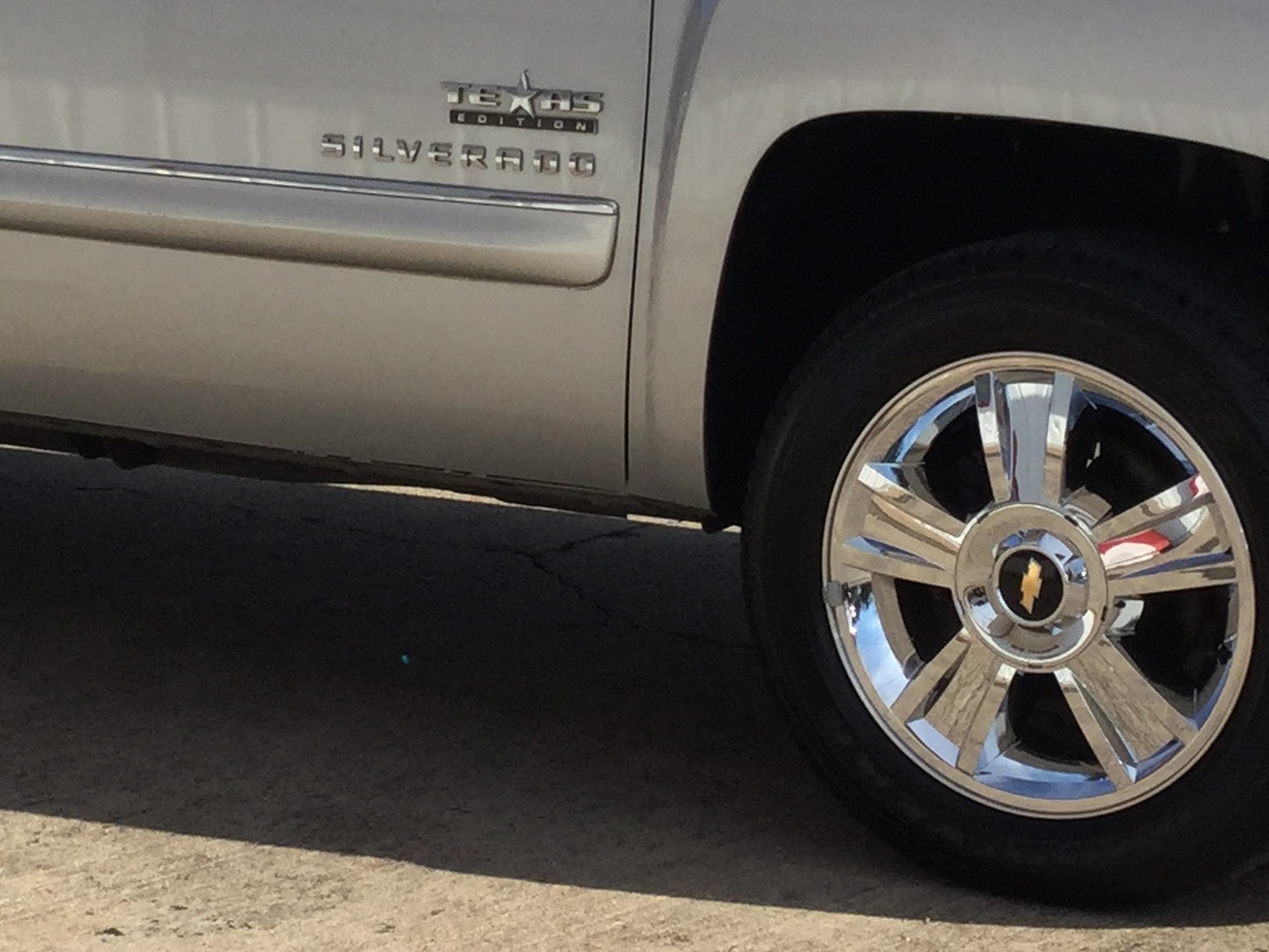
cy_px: 163
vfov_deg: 14.4
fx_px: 3739
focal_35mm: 102
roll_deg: +0.5
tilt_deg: -8.3
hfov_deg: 19.2
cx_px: 455
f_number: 2.4
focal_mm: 3.3
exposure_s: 1/1294
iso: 25
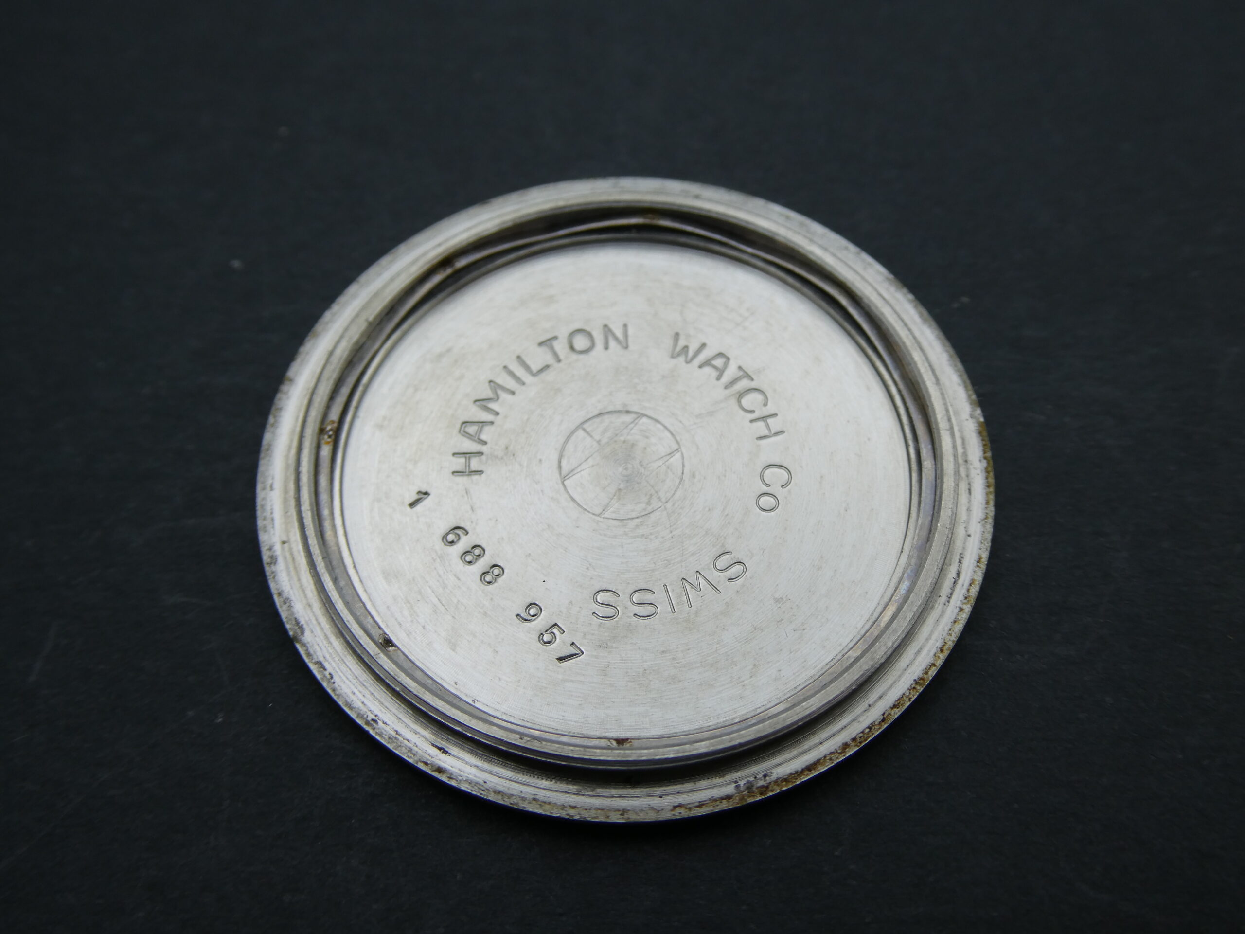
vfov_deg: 32.9
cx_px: 622
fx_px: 1583
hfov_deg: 42.9
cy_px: 467
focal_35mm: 44
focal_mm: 7.8
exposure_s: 1/320
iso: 80
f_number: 3.9
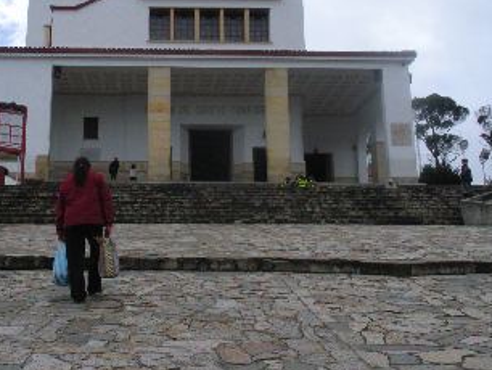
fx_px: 811
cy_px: 106
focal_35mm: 57
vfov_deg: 25.5
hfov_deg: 33.5
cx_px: 174
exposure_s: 1/1500
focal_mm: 6.3
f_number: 5.6
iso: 200
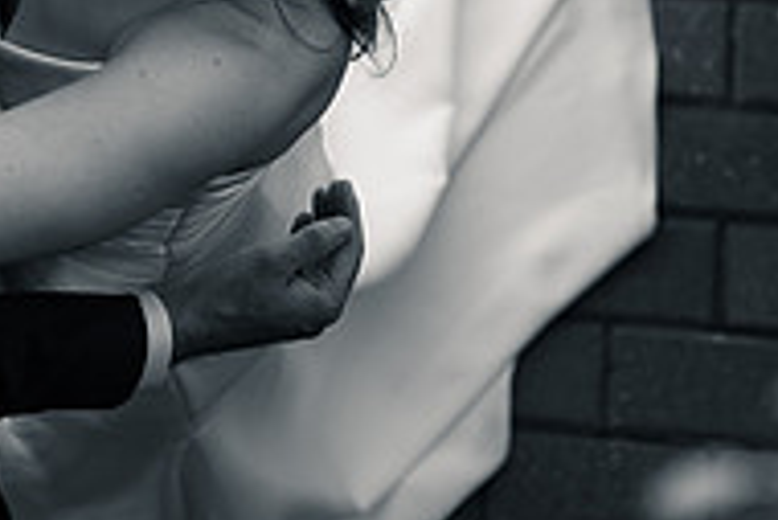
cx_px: 98
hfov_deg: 8.1
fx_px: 5472
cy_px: -178
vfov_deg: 5.4
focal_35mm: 253
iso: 400
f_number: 2.8
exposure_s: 1/1000
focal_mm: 83
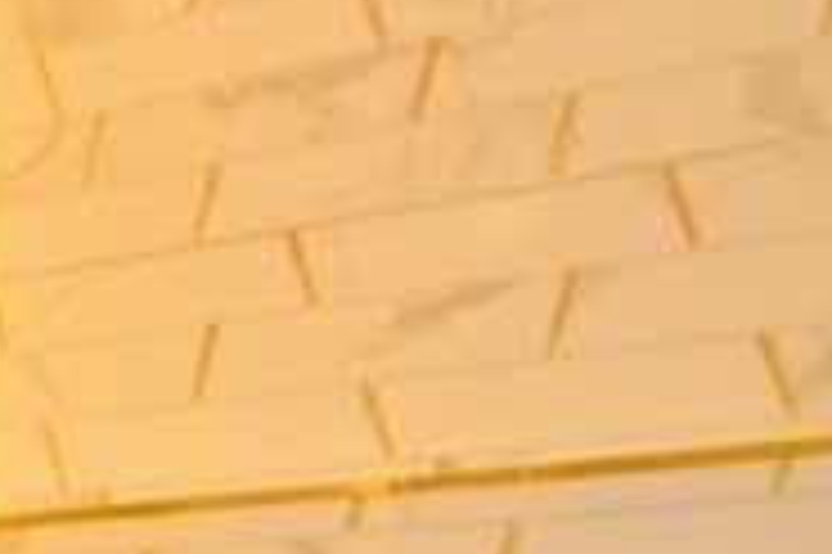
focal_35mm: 94
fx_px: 2170
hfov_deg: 16.7
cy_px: 685
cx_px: -801
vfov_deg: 14.0
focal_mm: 10
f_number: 4
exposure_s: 1/60
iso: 500
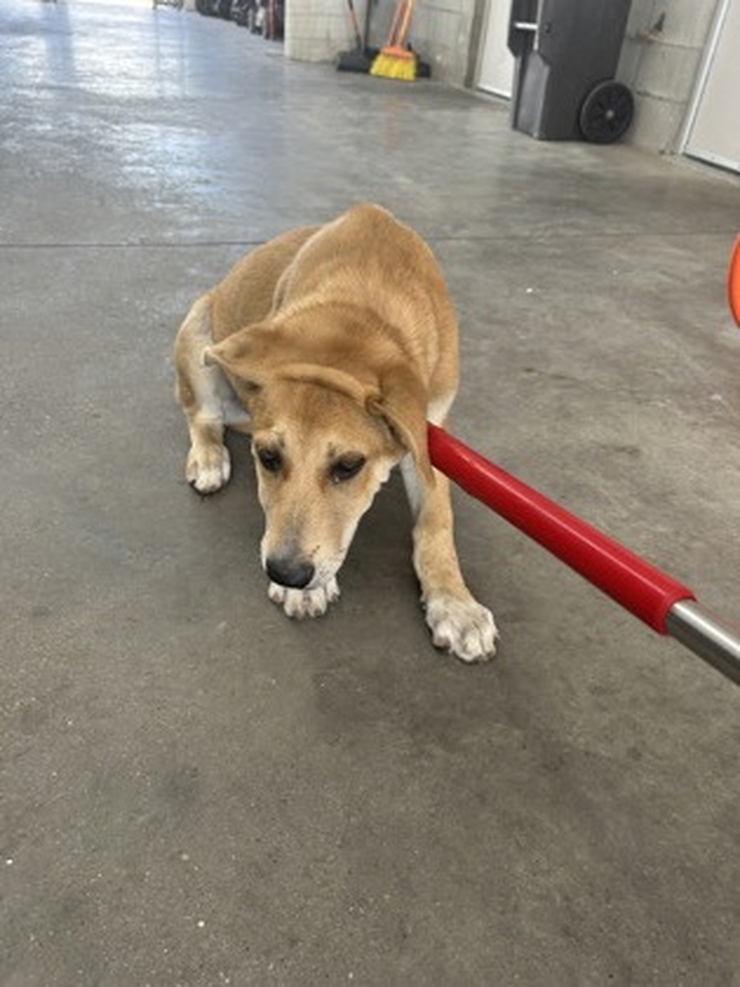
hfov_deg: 53.1
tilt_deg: -33.6
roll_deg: -5.5
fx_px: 741
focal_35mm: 26
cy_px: 494
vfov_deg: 67.3
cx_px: 370
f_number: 1.5
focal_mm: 5.7
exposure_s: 1/142
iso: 64
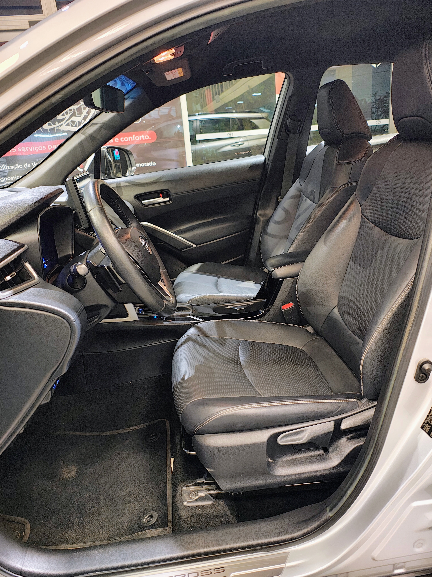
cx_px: 216
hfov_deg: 54.9
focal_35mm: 25
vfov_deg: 69.4
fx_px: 416
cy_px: 288
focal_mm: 5.89
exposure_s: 1/30
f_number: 1.4
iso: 1094
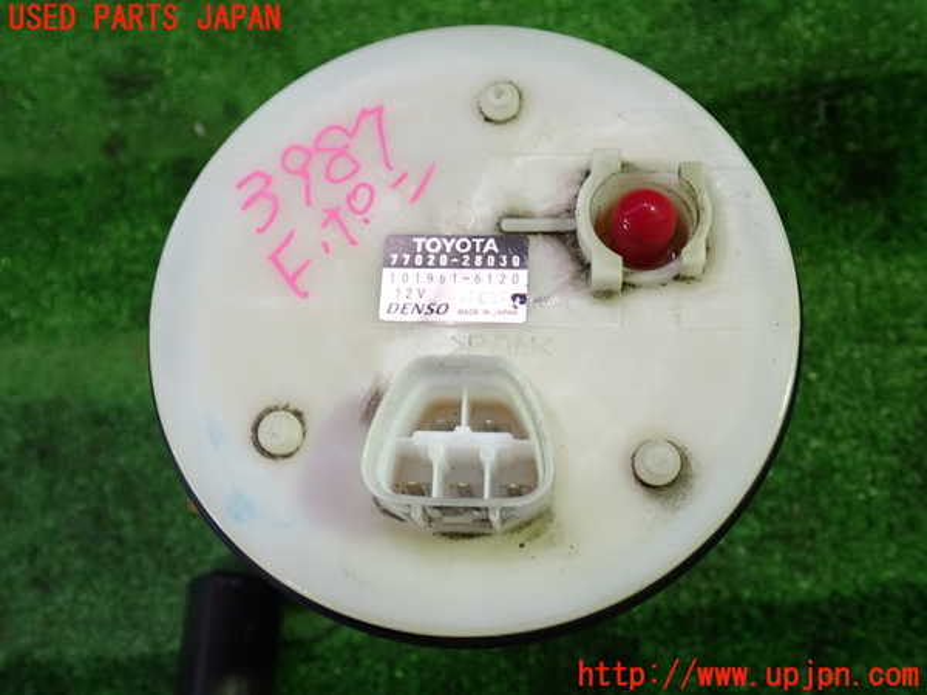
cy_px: 348
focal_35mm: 36
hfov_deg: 51.4
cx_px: 464
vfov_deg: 39.7
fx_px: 964
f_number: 2.5
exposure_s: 1/40
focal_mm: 6.37
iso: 250
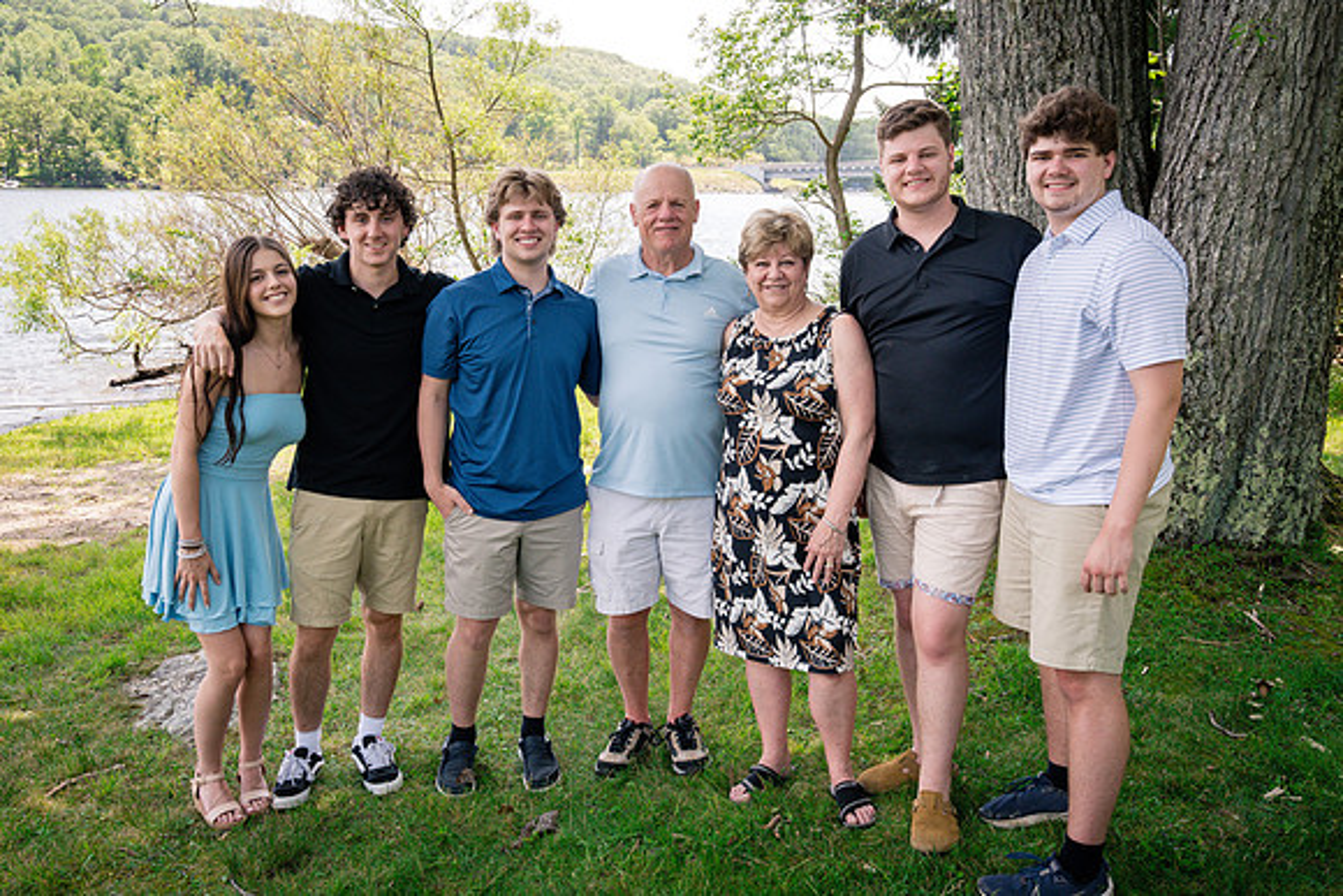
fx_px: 1219
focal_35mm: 33
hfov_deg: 57.7
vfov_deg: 40.4
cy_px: 456
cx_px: 643
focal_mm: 31
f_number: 8
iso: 800
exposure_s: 1/250
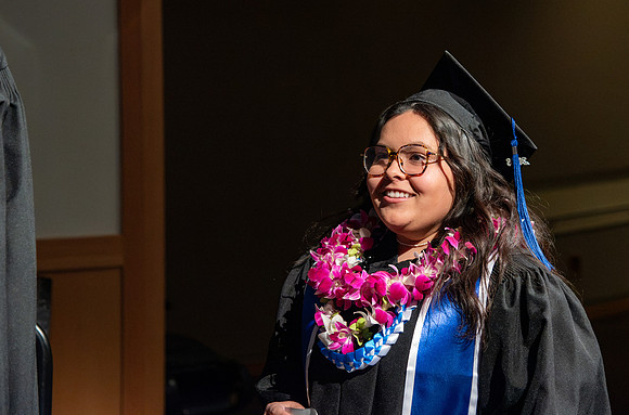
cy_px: 136
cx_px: 345
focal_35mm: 88
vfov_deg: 15.4
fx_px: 1537
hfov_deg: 23.1
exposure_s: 1/160
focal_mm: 66
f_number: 4
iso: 5000
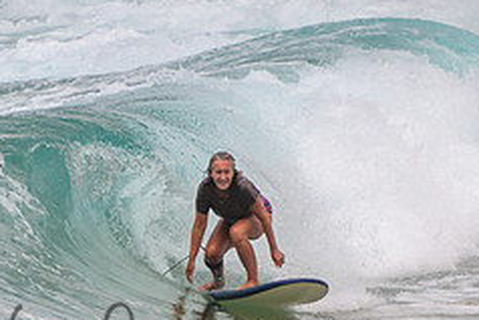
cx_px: 92
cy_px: 296
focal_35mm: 1341
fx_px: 17853
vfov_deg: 1.0
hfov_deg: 1.5
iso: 180
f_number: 5.6
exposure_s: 1/2000
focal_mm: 400
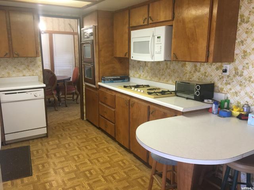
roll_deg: -1.0
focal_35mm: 29
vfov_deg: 48.2
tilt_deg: -10.8
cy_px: 95
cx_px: 127
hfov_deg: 61.7
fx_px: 213
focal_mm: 4.15
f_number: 2.2
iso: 125
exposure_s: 1/30
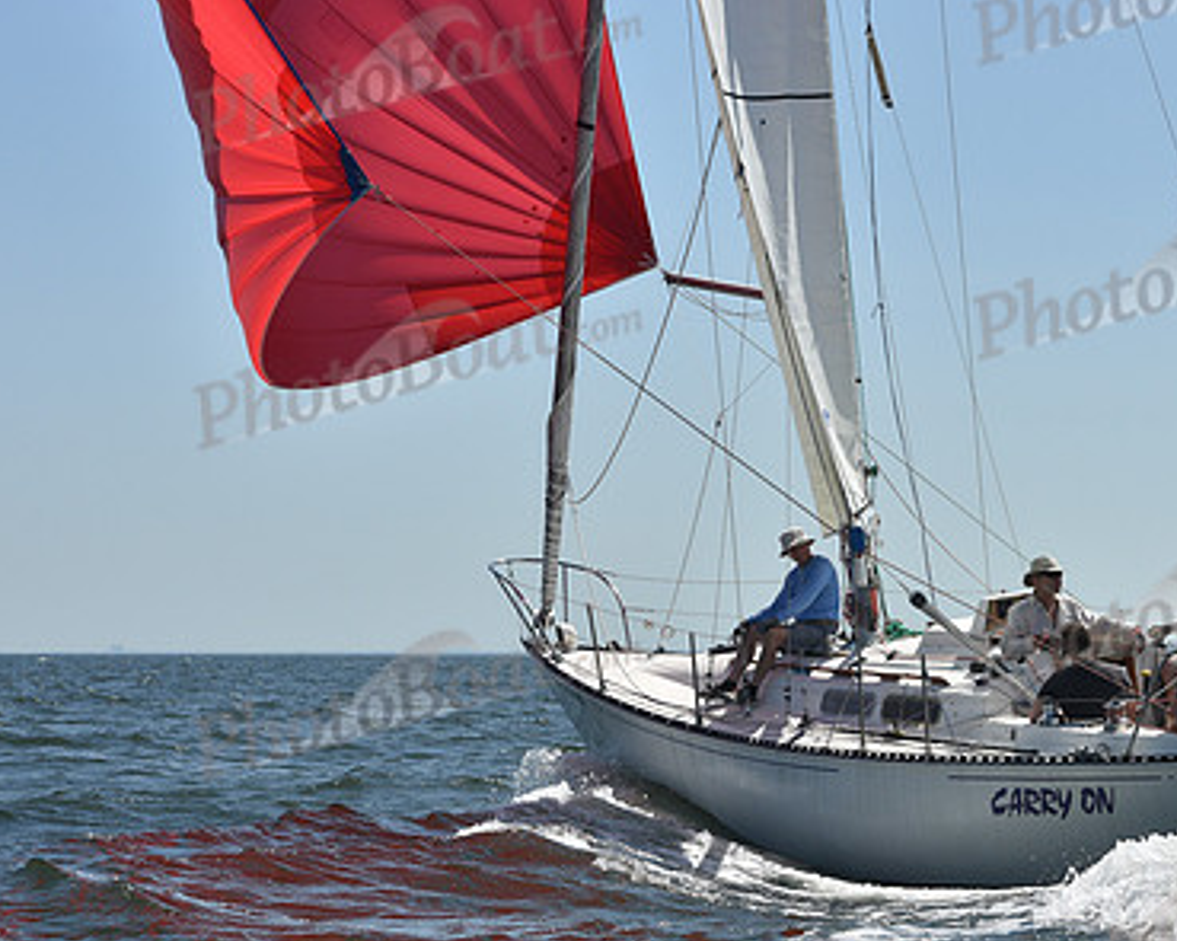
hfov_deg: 16.7
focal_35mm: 115
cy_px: 486
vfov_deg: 13.4
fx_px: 4005
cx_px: 810
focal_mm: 78
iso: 250
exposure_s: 1/1250
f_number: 9
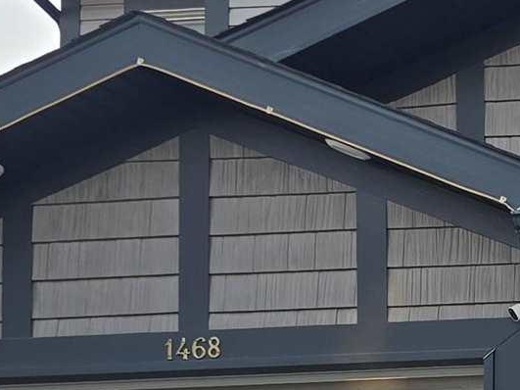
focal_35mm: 133
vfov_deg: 10.8
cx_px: 1211
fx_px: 1997
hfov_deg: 12.1
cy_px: 541
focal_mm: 6.3
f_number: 1.7
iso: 16
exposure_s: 1/180
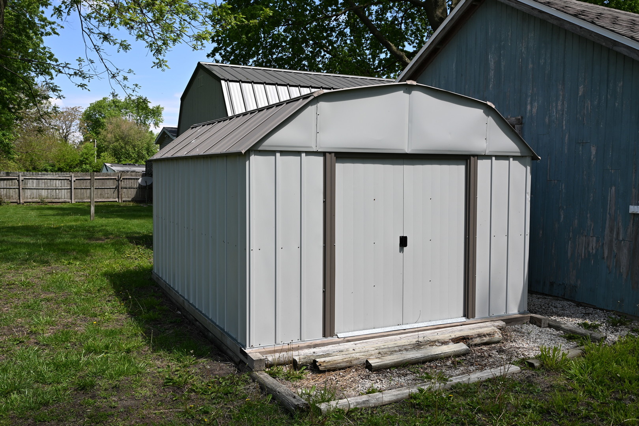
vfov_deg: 40.0
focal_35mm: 33
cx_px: 320
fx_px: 586
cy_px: 213
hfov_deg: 57.2
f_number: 7.1
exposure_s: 1/400
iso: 100
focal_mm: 22
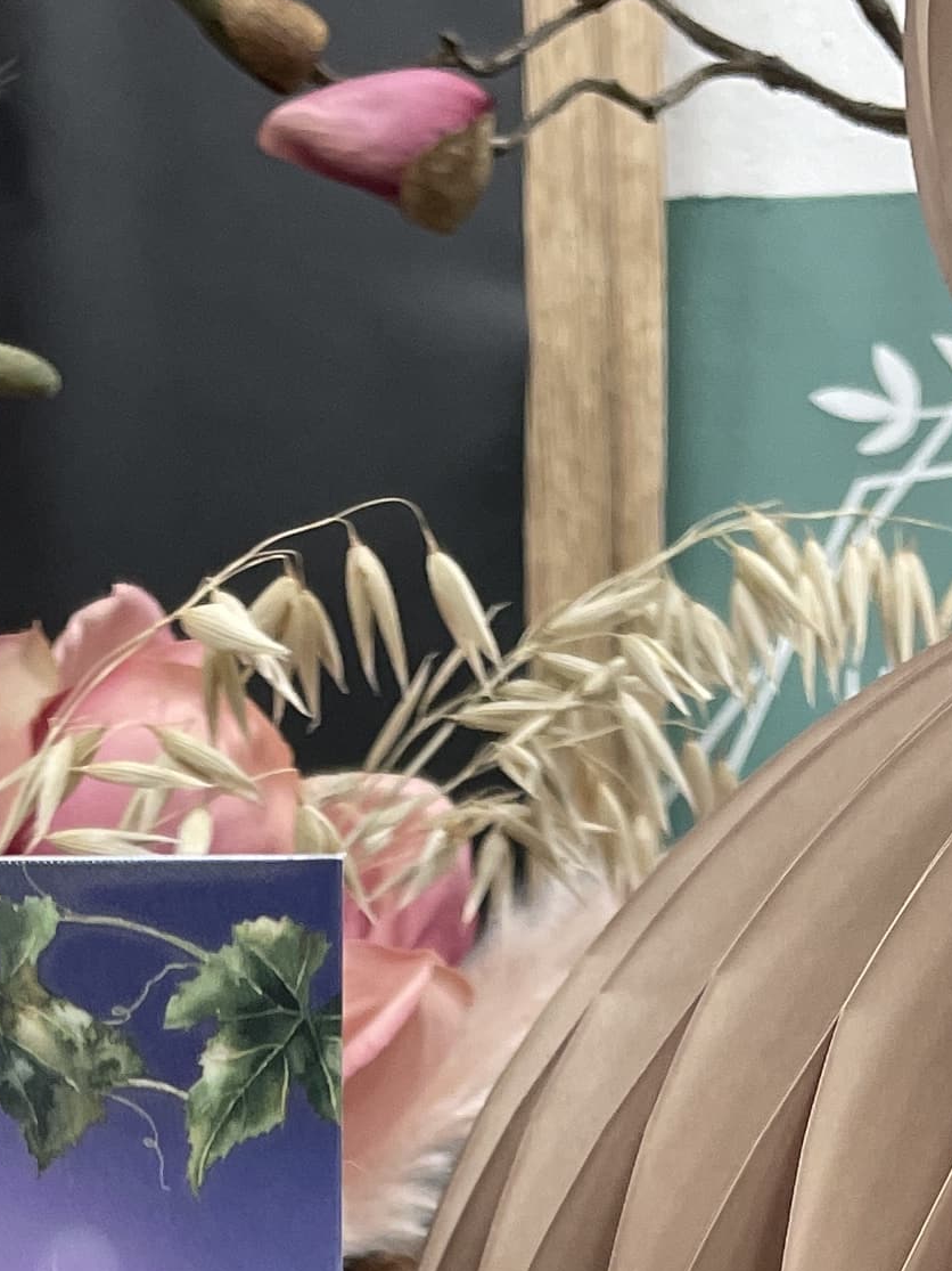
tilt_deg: -14.7
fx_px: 3448
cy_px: 1842
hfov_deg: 15.6
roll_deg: +1.8
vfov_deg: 18.7
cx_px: 211
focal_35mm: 94
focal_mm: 4.2
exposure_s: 1/115
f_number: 1.6
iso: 125
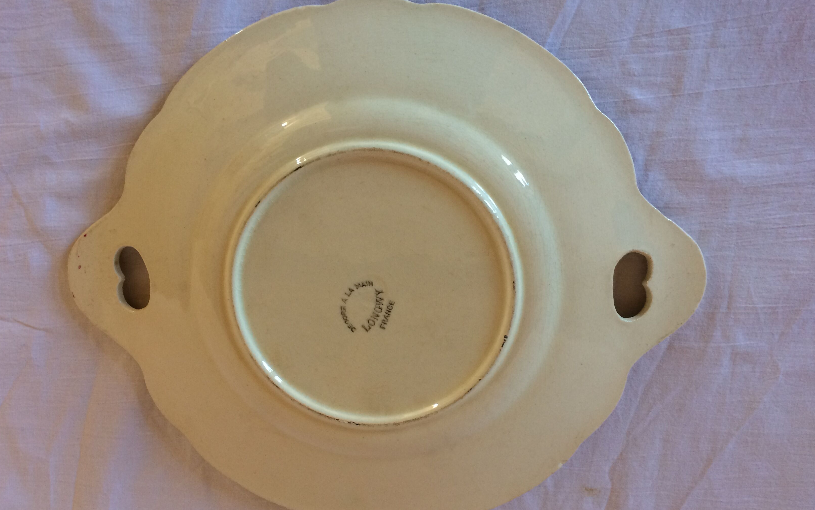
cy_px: 247
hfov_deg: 61.2
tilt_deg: -77.6
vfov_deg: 40.6
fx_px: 689
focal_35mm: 31
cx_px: 408
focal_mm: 4.15
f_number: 2.2
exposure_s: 1/33
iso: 125
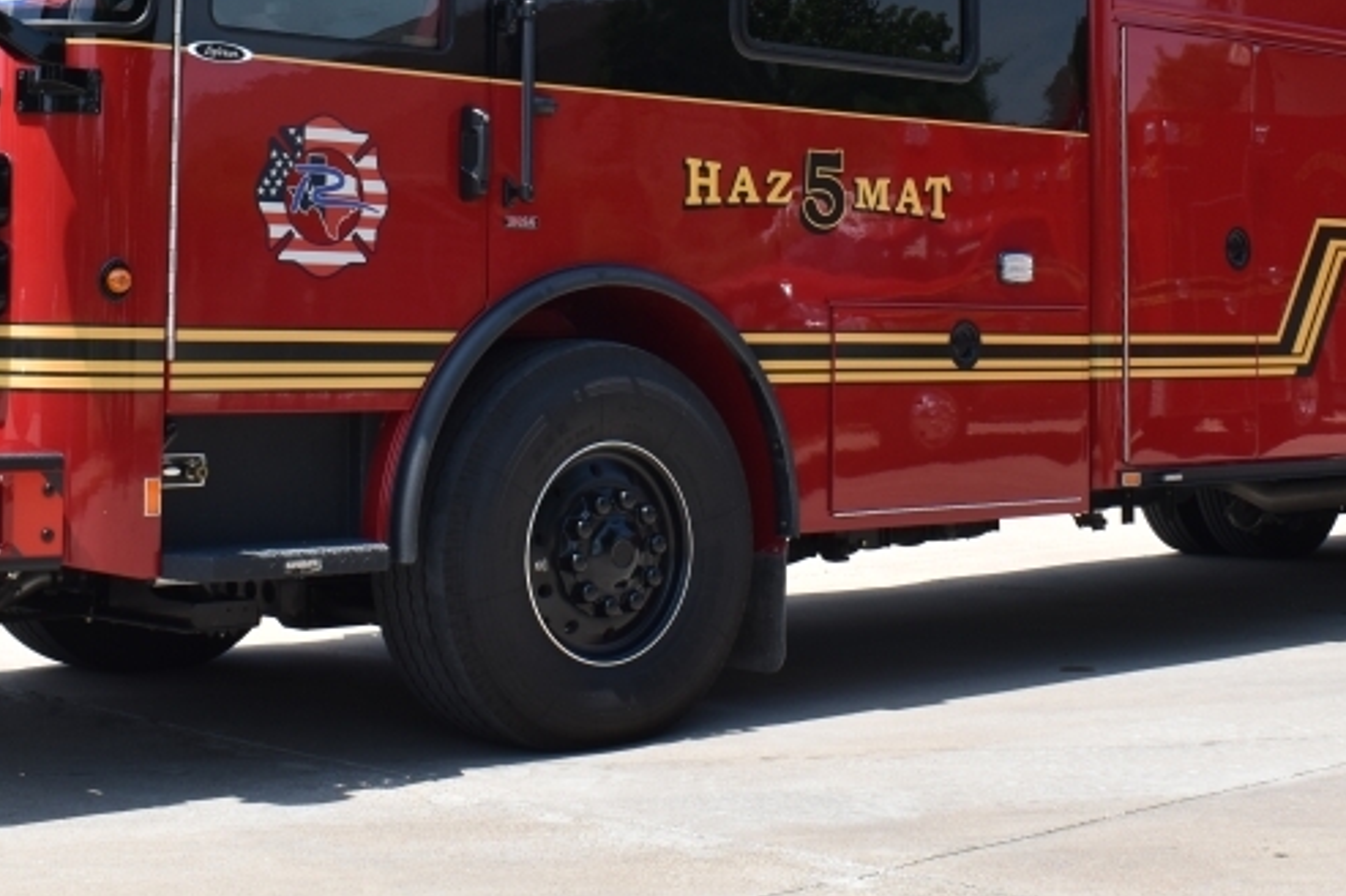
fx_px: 2616
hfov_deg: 28.9
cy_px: 167
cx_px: 663
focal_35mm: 70
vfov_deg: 19.2
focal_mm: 23
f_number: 8
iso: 200
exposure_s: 1/320
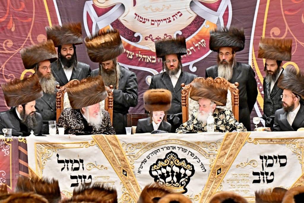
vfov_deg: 5.1
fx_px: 2280
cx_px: 152
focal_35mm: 270
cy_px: 102
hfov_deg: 7.6
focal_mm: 180
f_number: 5.6
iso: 2000
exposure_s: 1/400
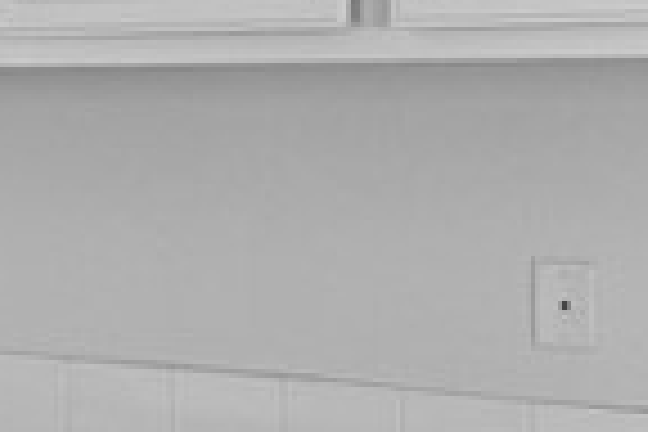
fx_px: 2304
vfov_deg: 10.7
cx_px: -1174
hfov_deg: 11.3
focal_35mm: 128
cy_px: 65
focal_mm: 12
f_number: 8
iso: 400
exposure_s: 1/125
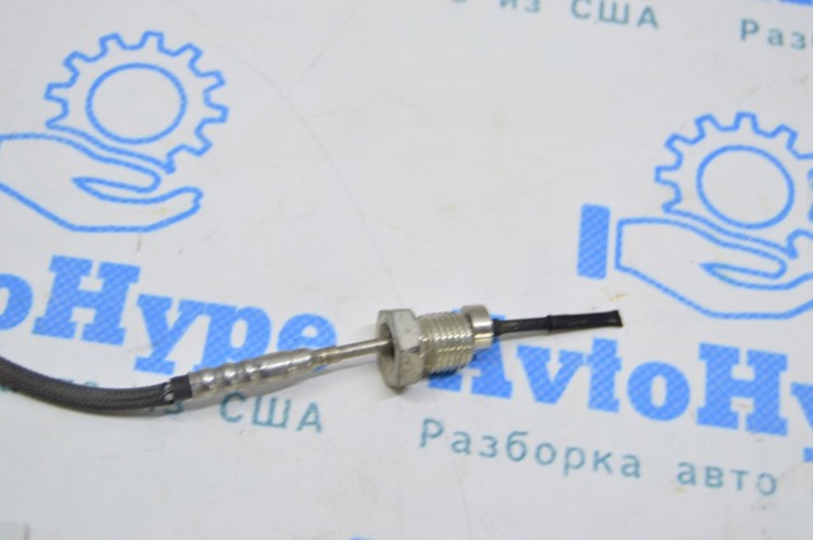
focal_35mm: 68
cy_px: 270
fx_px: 1522
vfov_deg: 20.1
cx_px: 406
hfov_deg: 29.9
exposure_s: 1/20
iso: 400
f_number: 5.6
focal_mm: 45
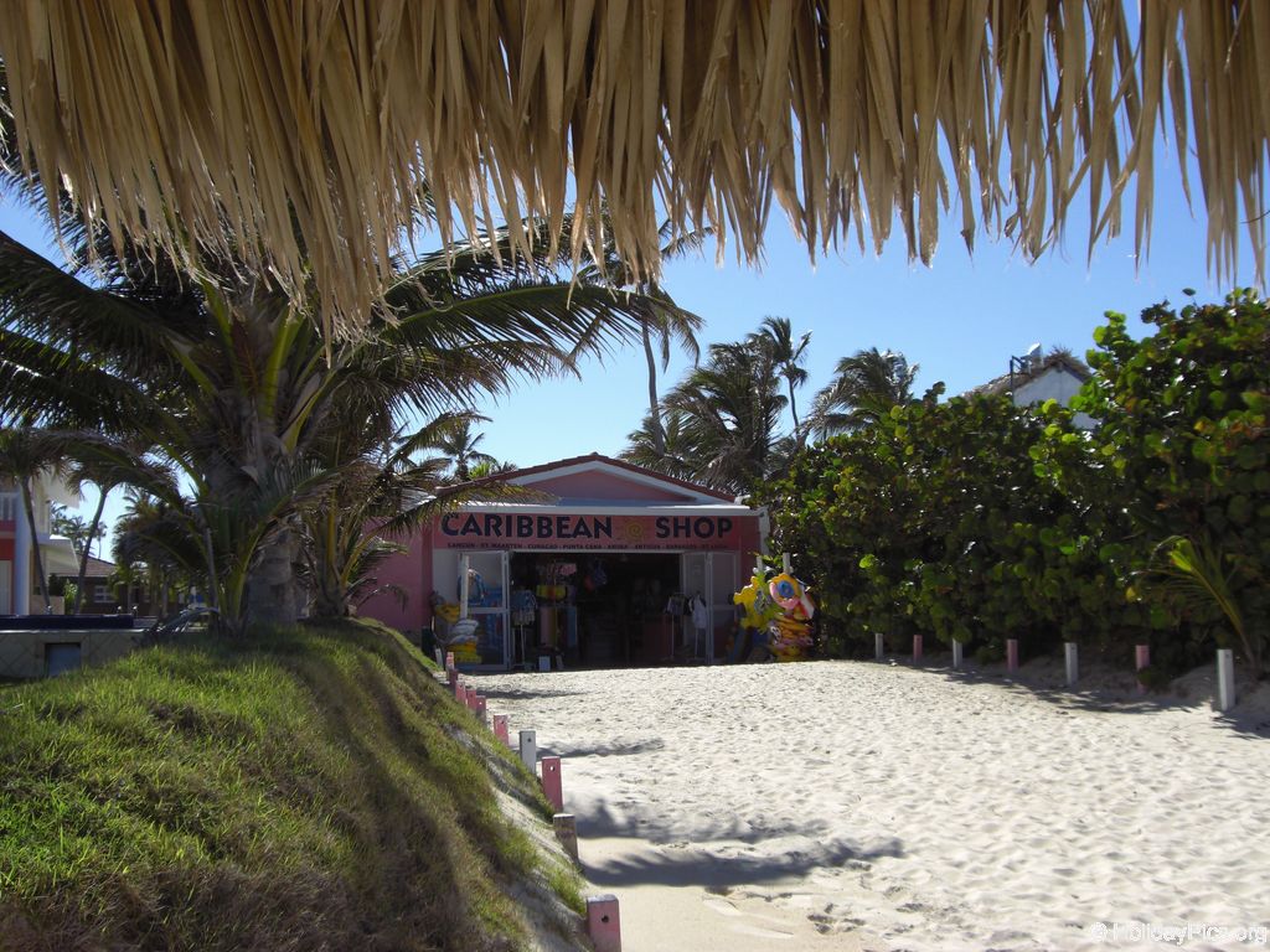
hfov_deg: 49.0
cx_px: 635
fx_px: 1394
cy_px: 476
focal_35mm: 38
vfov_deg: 37.7
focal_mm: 6.2
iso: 64
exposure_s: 1/160
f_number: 8
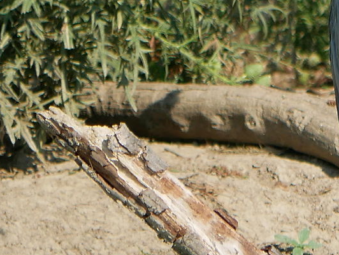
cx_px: 465
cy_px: -107
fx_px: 26520
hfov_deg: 0.7
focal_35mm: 2708
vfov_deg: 0.5
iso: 250
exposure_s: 1/640
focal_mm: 300
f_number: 5.6
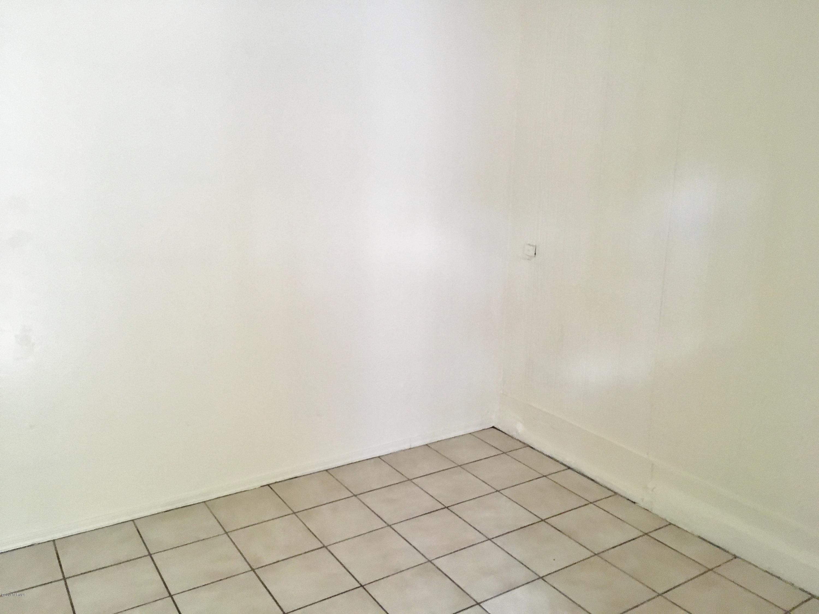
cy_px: 307
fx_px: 686
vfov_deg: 48.2
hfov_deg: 61.7
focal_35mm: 29
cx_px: 410
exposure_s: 1/30
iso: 160
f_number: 2.2
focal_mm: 4.15
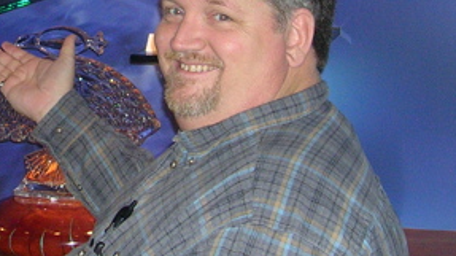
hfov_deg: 17.9
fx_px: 1438
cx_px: 94
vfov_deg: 10.0
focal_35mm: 119
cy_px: -51
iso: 143
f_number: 3.1
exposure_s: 1/60.1
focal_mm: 7.5
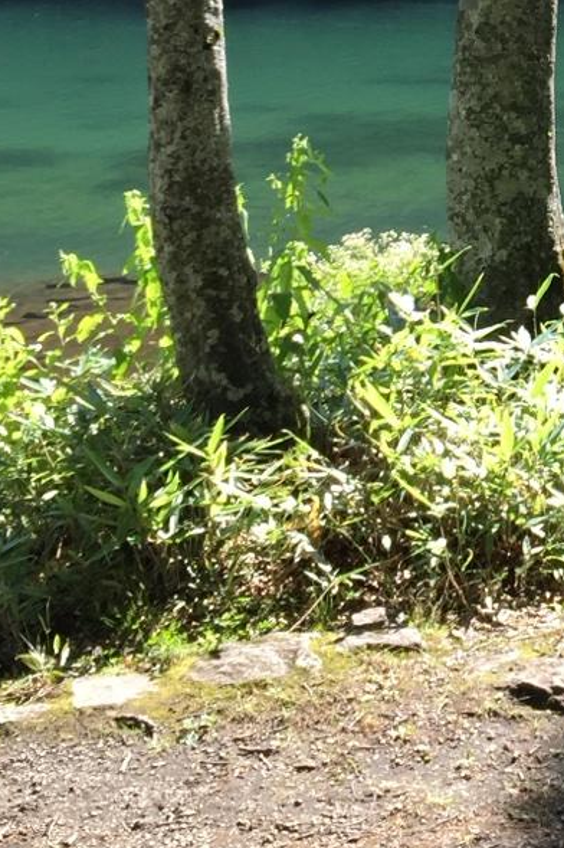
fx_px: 1929
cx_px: 688
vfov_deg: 23.6
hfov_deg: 16.0
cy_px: -26
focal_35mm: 82
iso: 32
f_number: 2.2
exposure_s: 1/297
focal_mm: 4.15
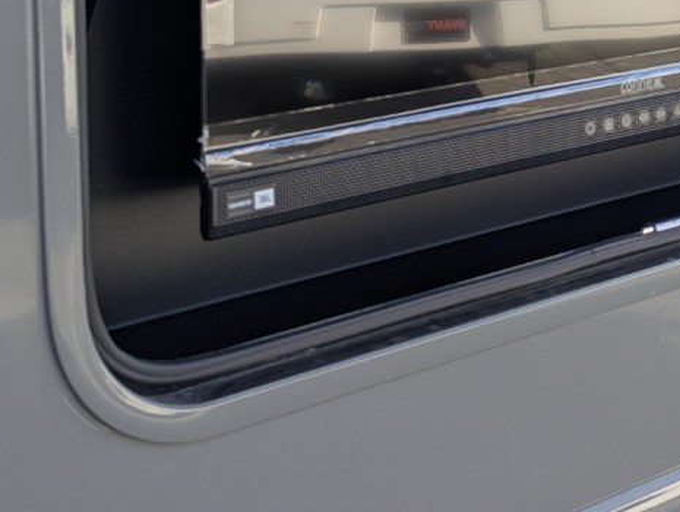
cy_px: -124
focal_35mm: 72
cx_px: 494
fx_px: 1416
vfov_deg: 19.2
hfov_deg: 26.7
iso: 45
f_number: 1.85
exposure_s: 1/313
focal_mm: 6.81
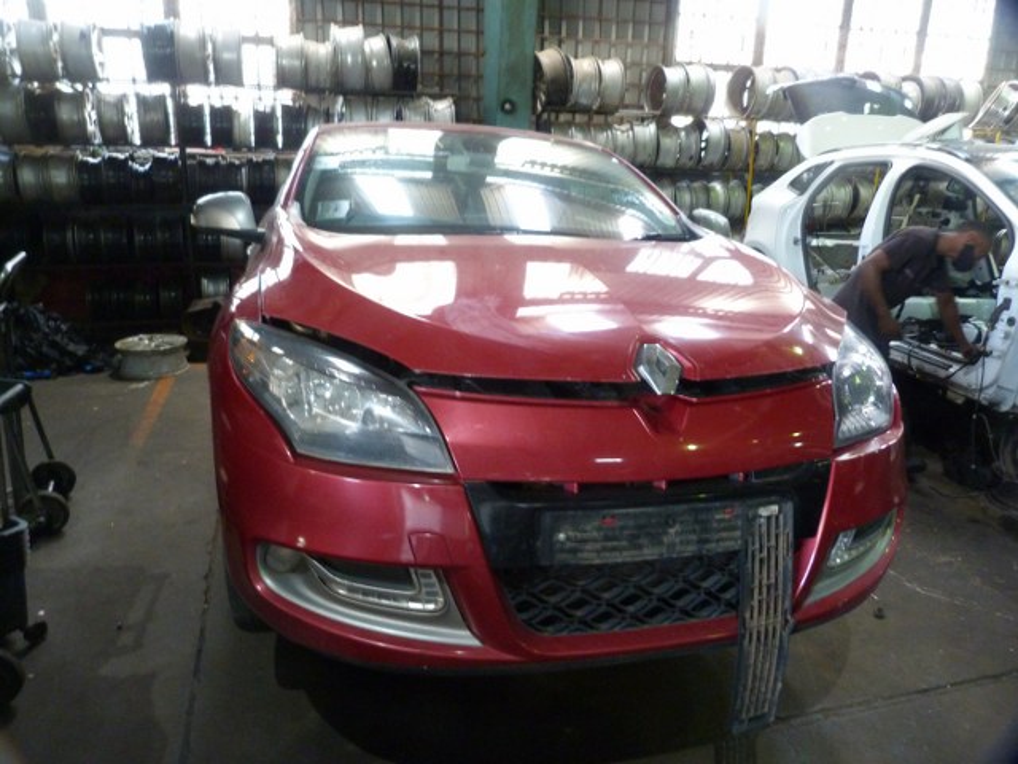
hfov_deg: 69.4
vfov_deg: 54.9
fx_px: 735
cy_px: 382
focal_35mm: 25
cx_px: 509
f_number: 2.8
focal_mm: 4.5
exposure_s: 1/13
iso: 400
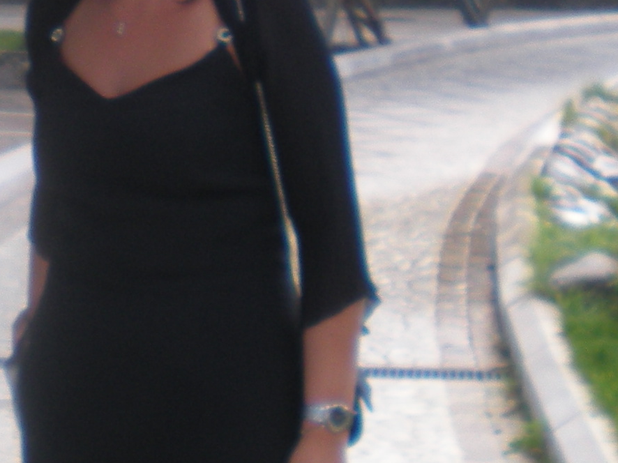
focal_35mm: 140
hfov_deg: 14.0
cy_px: 8
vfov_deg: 10.5
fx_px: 2499
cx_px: 50
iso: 64
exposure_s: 1/178
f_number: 3.1
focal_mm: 6.3
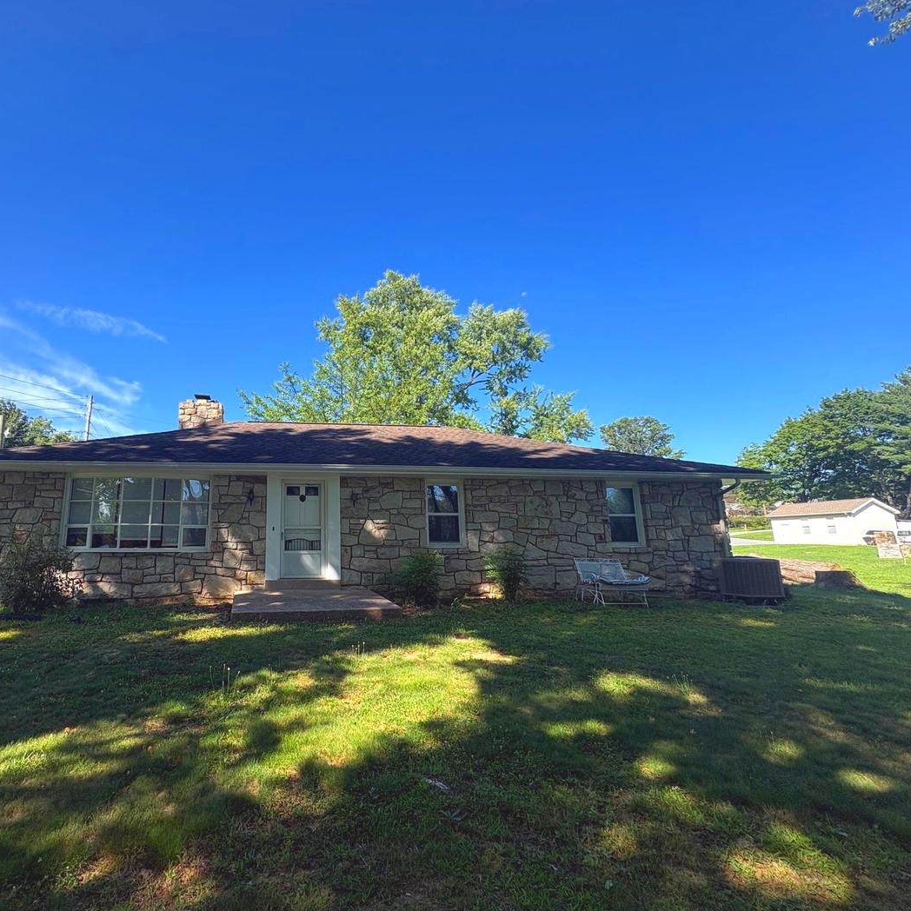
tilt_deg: +12.2
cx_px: 325
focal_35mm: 17
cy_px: 448
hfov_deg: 81.9
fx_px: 506
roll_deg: +0.2
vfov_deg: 84.0
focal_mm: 2.22
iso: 40
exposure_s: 1/771
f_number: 2.2
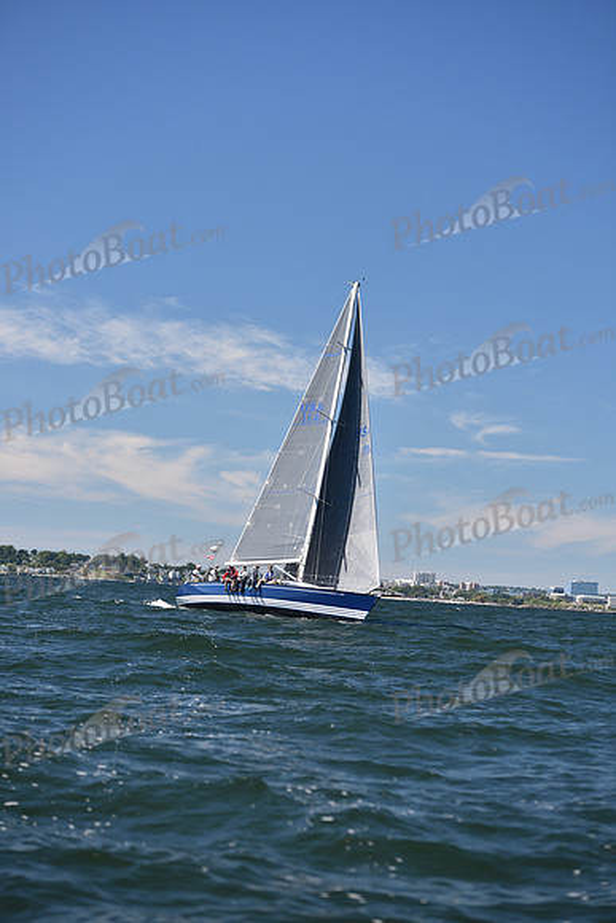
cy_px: 462
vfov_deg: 22.6
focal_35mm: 90
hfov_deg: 15.2
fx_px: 2308
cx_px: 308
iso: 200
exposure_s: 1/800
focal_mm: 90
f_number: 4
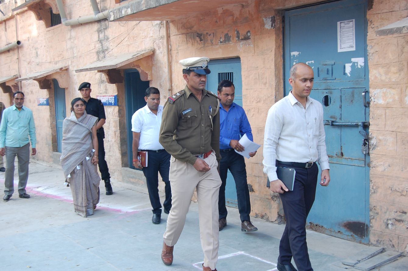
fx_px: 526
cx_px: 204
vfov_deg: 28.9
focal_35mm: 46
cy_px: 136
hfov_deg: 42.4
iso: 400
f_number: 4.5
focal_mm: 31
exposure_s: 1/80
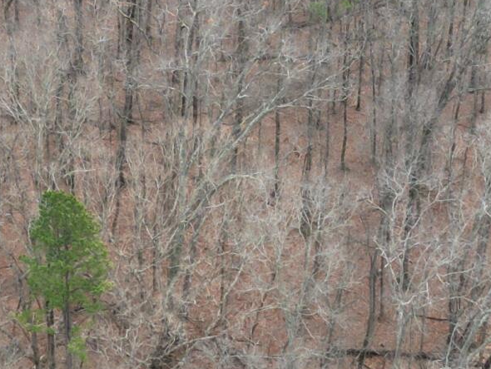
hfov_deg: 16.1
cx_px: 269
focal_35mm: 122
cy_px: 273
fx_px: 1731
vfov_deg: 12.1
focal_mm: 6.72
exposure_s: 1/500
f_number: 1.7
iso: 100
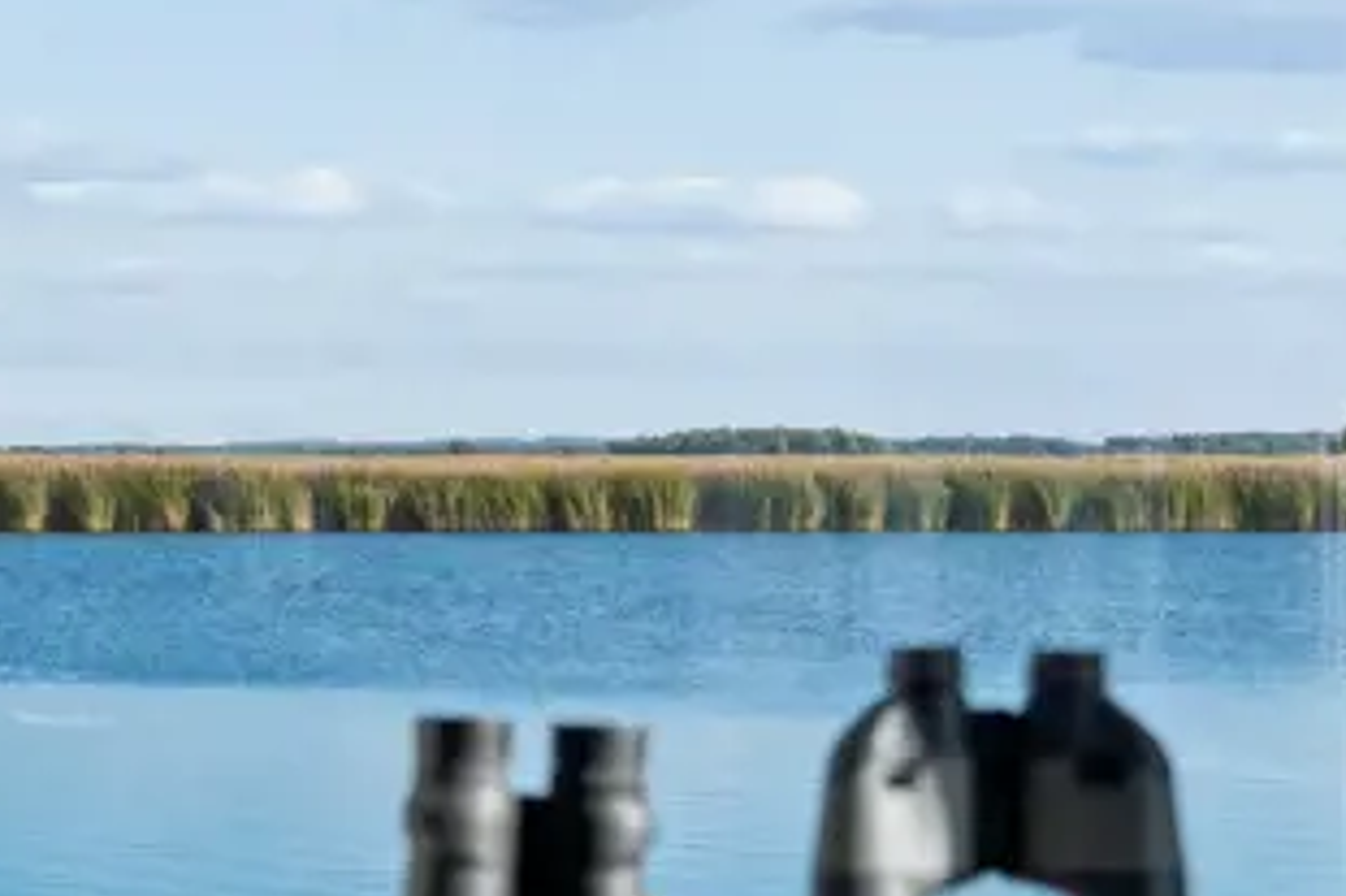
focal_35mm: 110
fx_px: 4110
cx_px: 753
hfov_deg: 18.6
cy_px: 394
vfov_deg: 12.4
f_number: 4
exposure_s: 1/2000
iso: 200
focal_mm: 38
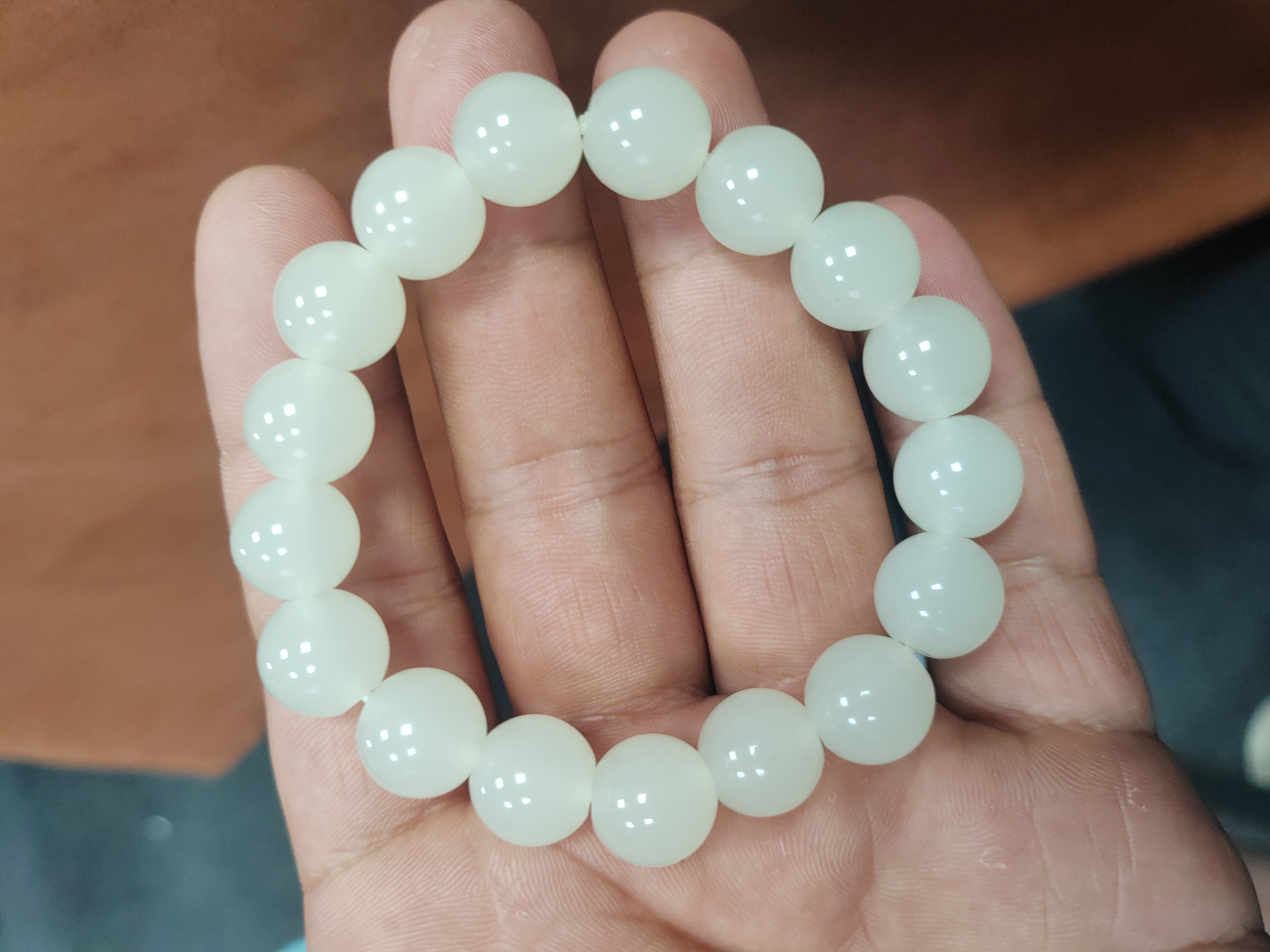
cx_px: 635
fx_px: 991
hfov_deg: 65.3
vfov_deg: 51.4
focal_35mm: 27
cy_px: 476
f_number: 1.9
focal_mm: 5.52
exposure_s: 1/100
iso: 640
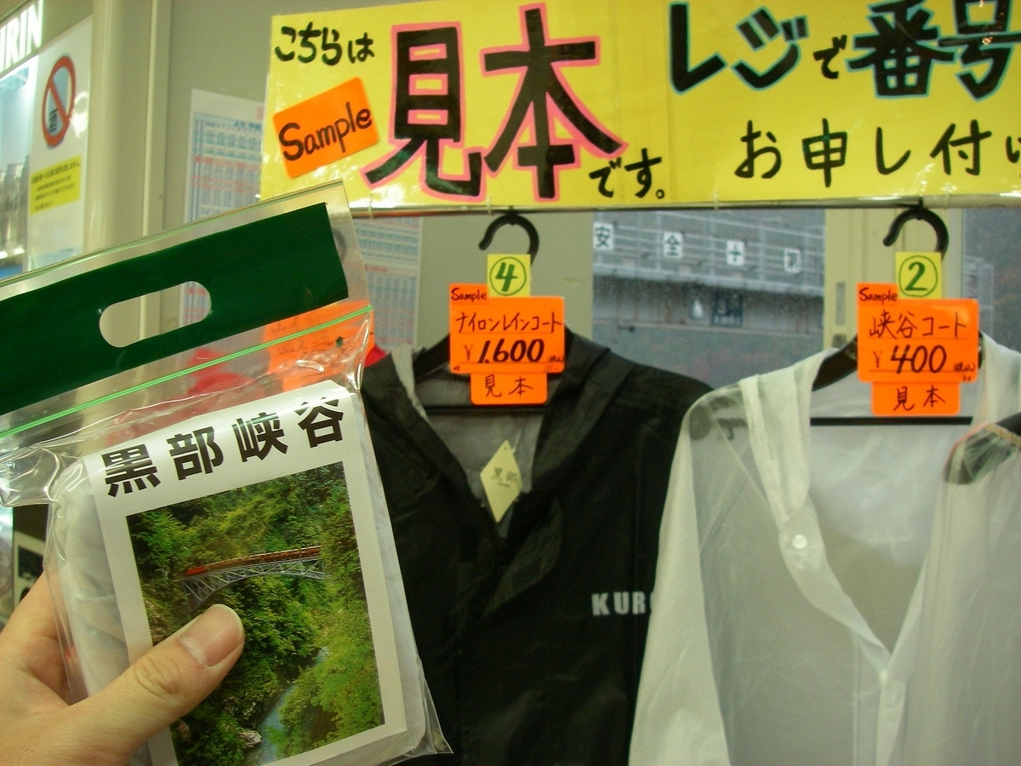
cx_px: 510
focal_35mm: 38
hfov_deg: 49.0
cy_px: 383
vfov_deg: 37.7
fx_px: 1121
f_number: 3.3
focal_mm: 6.3
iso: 200
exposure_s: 1/30
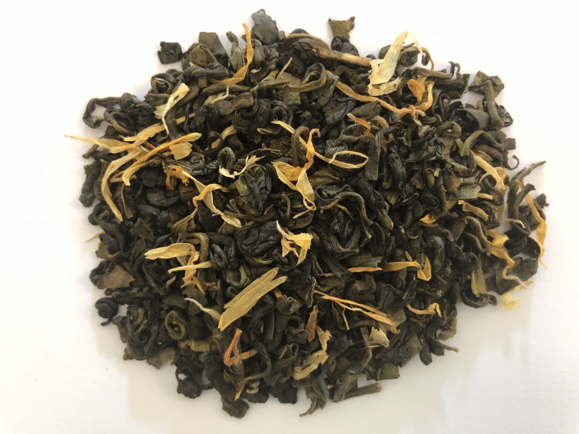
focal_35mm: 28
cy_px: 217
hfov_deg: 63.4
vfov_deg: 49.7
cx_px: 290
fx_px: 468
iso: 100
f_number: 1.8
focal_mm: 3.99
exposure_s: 1/11
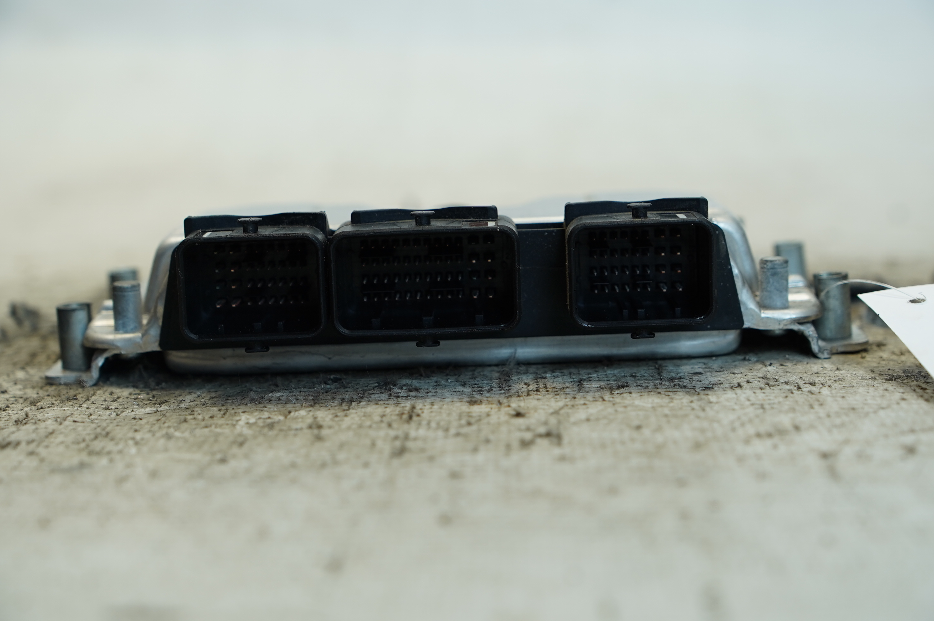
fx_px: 1659
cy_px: 310
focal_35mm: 64
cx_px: 467
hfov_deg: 31.4
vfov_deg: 21.2
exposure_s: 1/80
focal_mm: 43
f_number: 4
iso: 250
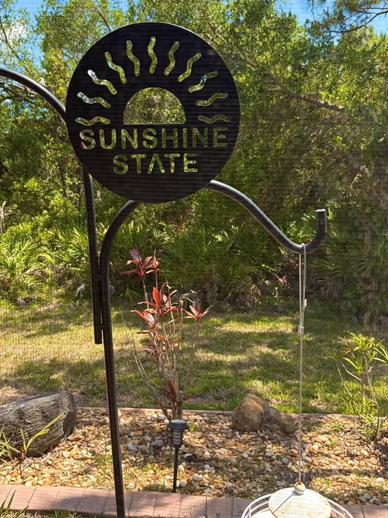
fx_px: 508
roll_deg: +0.0
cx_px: 184
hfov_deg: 41.8
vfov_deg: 53.9
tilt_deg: -8.9
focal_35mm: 34
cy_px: 243
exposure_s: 1/1135
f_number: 1.6
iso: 64
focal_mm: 5.96
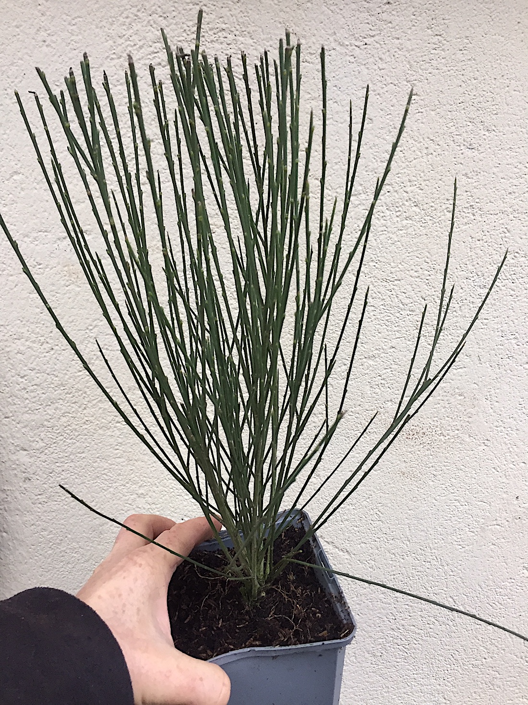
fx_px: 590
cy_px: 352
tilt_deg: -15.6
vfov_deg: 61.7
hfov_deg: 48.2
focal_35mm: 29
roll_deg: +0.1
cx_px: 264
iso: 50
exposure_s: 1/33
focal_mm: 4.15
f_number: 2.2
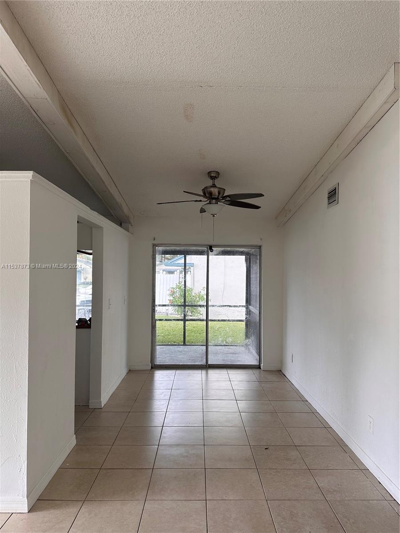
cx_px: 200
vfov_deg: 71.6
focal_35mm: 24
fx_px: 370
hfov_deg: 56.8
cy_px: 266
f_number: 1.78
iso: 100
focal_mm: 6.86
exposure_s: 1/142
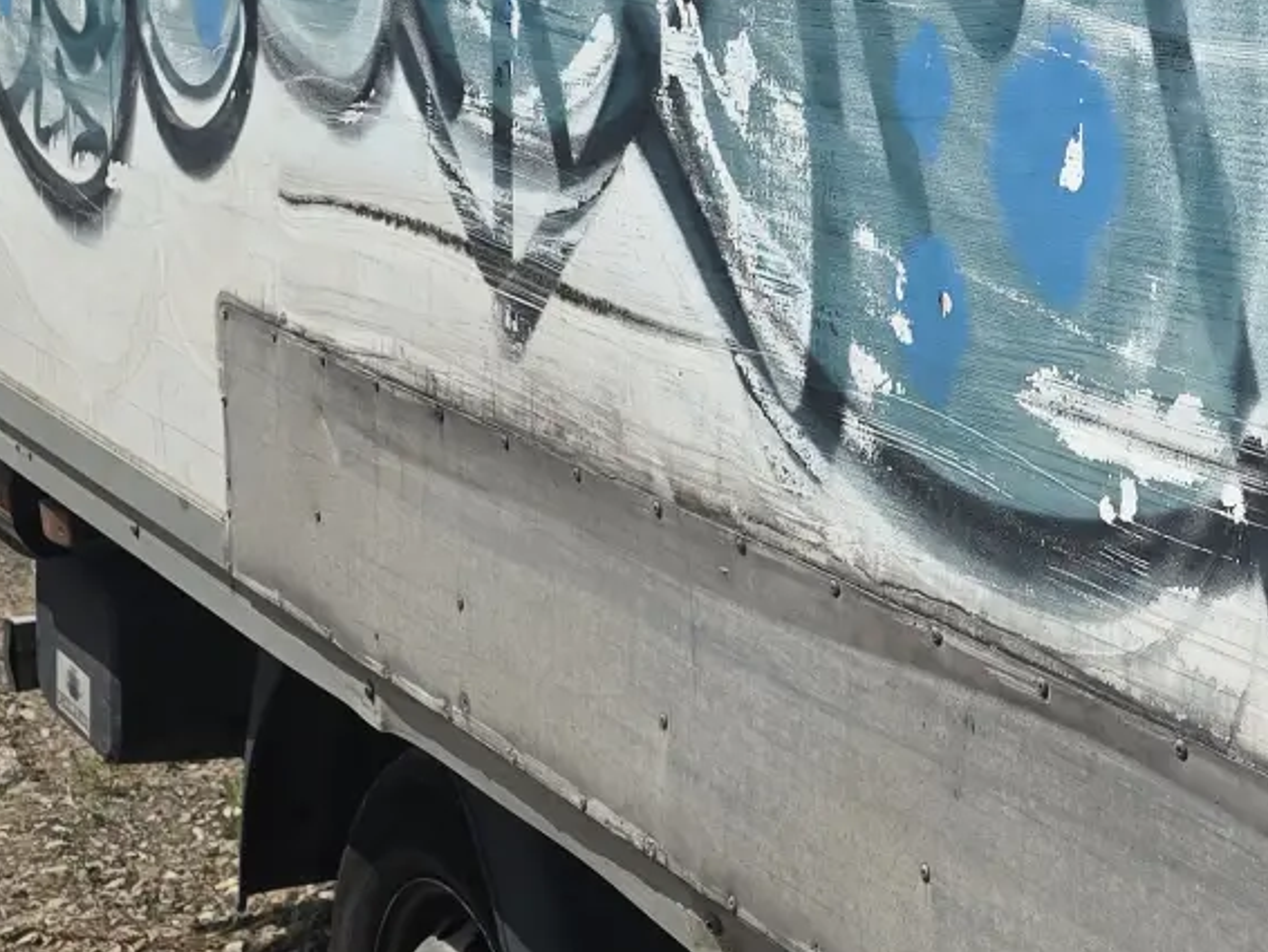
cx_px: 1187
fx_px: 2858
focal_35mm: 78
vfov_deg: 18.9
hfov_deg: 24.2
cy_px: 589
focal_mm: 6.3
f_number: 1.7
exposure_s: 1/2163
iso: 12
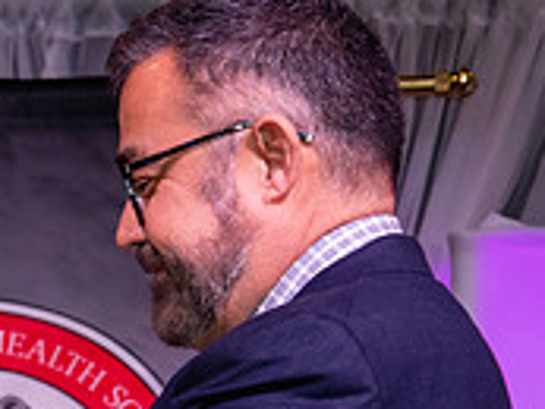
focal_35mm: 256
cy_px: 533
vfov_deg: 5.8
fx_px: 4033
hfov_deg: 7.7
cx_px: -113
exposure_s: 1/160
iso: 800
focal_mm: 70
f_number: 5.6
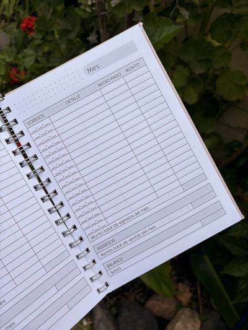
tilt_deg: -46.7
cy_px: 165
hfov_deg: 53.1
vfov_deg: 67.3
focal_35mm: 26
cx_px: 124
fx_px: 248
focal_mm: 5.96
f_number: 1.6
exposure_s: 1/7813
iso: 50
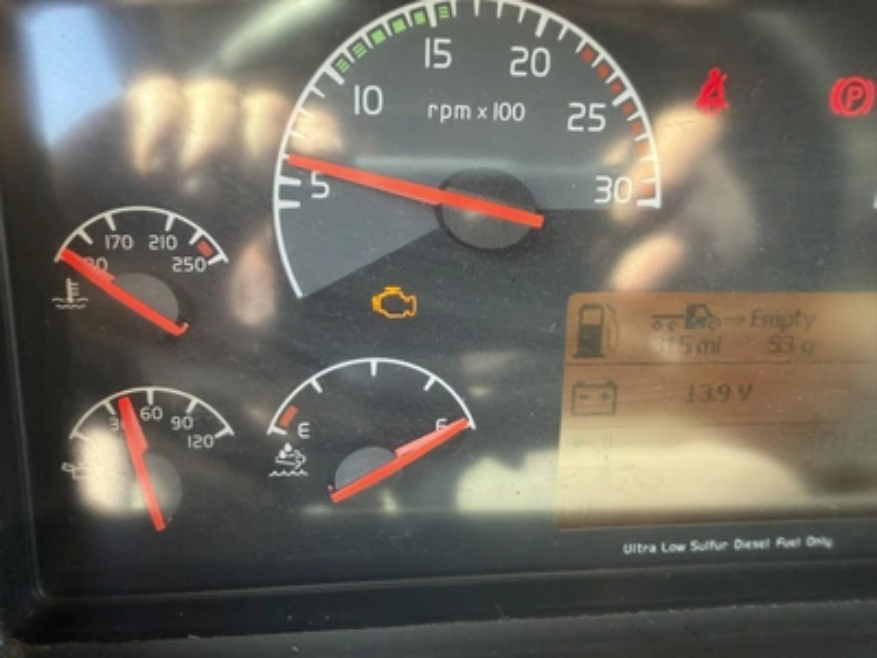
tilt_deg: -36.8
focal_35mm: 24
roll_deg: -1.7
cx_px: 438
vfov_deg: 56.8
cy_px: 329
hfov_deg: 71.6
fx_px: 608
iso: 320
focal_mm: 2.22
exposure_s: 1/114
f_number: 2.2
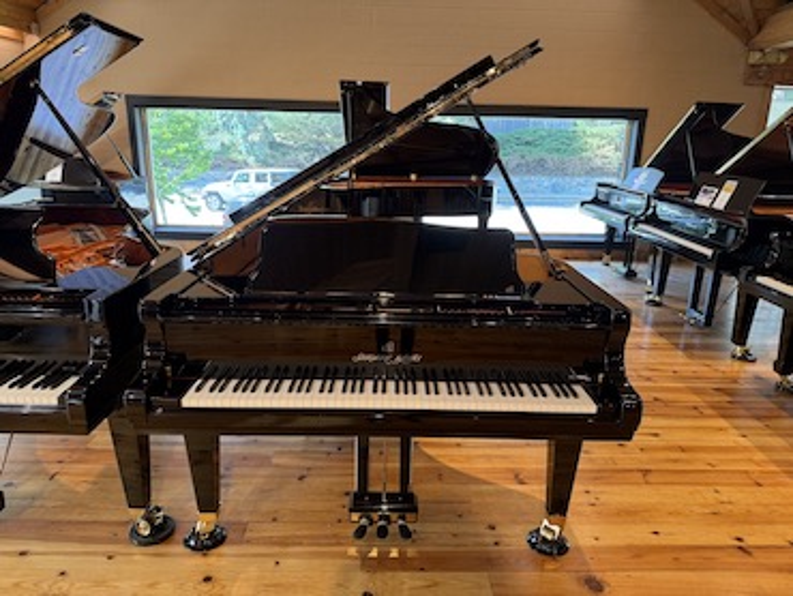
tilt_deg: -16.1
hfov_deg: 71.6
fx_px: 550
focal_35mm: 24
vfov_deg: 56.9
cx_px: 396
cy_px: 298
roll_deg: -1.1
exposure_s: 1/60
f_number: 1.78
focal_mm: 6.76
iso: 100
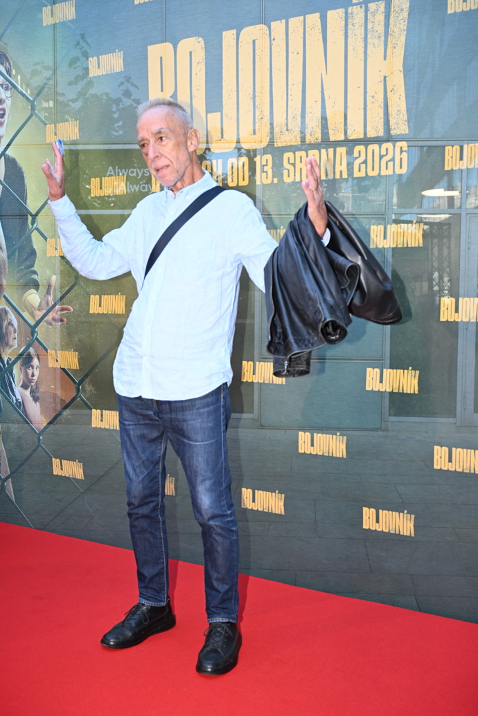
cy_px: 358
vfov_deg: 49.6
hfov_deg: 34.2
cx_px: 239
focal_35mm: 39
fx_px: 777
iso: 1600
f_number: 6.3
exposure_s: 1/200
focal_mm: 39
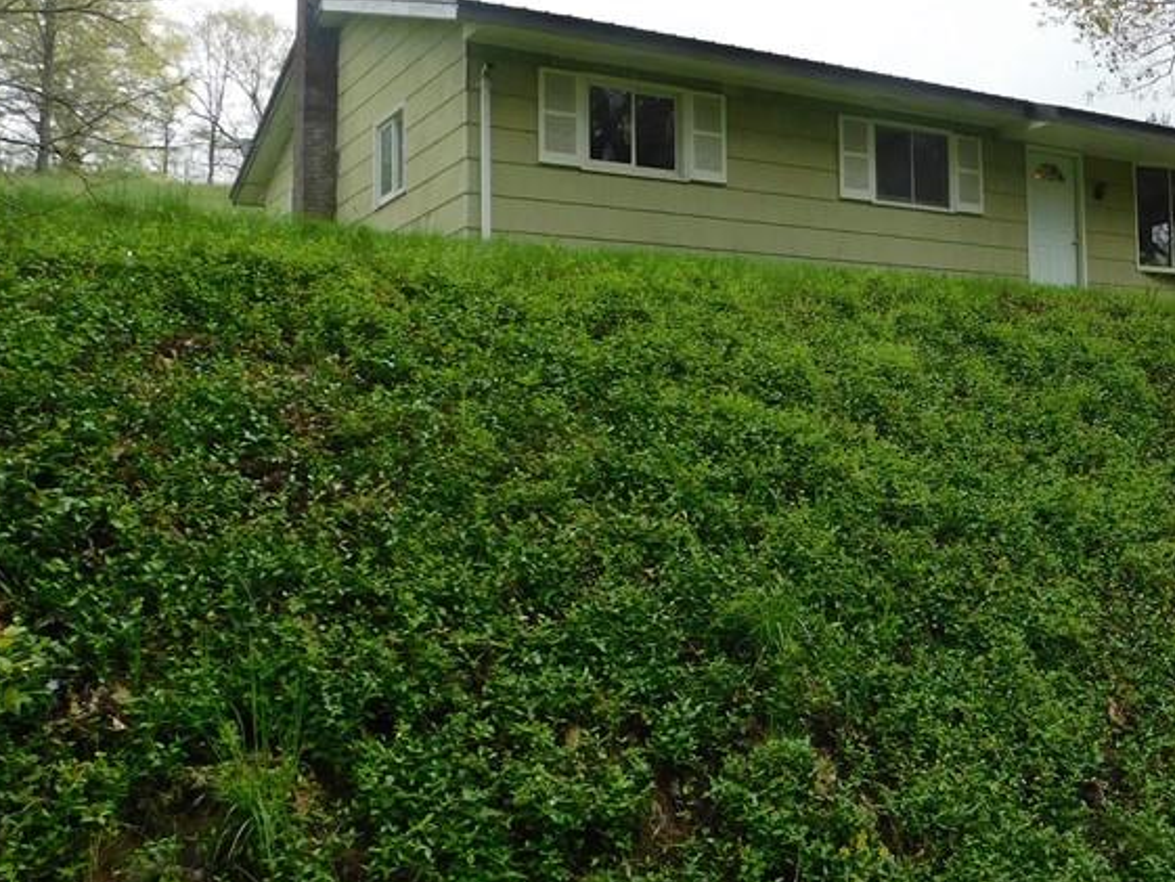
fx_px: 1426
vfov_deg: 34.3
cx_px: 911
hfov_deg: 43.1
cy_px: 379
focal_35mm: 42
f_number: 3
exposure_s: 1/400
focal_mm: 4
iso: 125
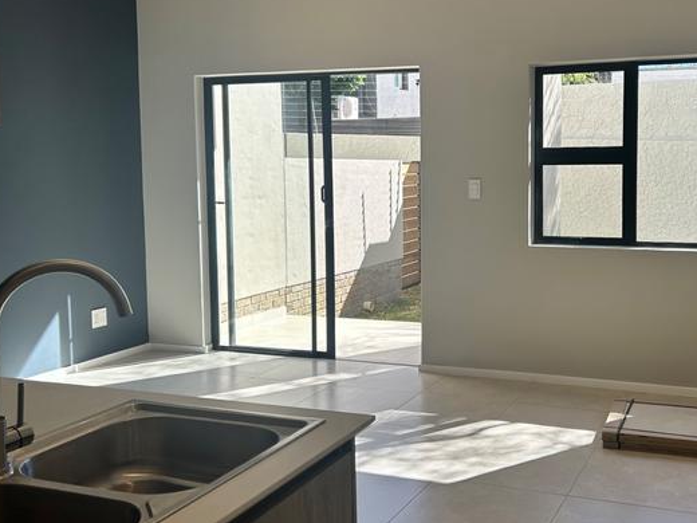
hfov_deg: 45.9
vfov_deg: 35.9
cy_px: 221
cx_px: 474
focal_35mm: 40
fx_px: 805
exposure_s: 1/775
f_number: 1.5
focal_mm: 5.7
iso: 50
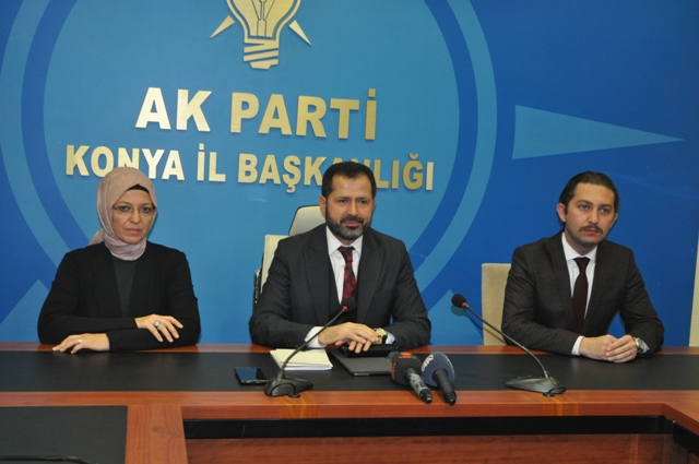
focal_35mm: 52
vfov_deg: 25.7
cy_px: 232
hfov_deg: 37.9
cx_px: 350
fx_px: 1018
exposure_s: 1/60
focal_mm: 35
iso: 800
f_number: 4.2
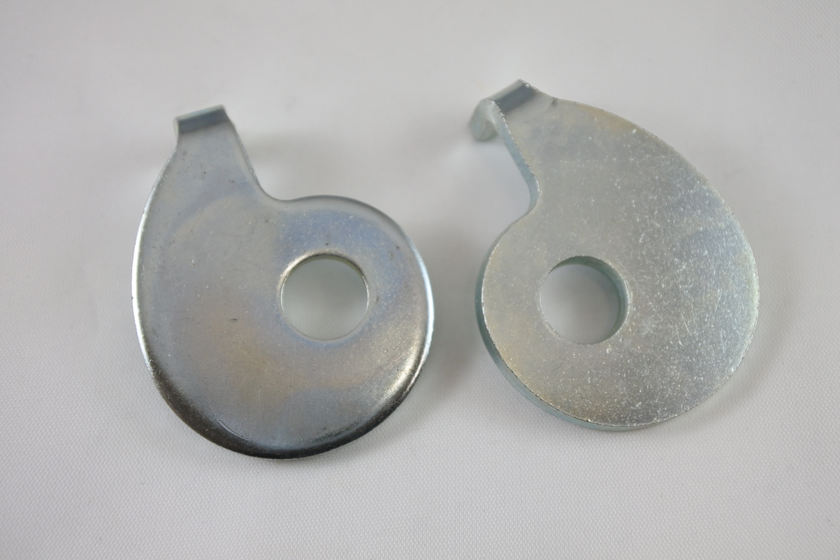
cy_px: 280
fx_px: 1143
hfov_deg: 40.3
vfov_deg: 27.5
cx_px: 420
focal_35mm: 49
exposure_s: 1/160
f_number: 4.5
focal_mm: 18.4
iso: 400
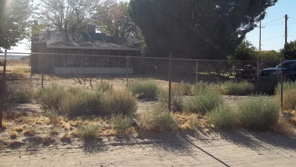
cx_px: 148
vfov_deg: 33.4
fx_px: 275
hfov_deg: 56.6
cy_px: 57
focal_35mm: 35
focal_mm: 5.7
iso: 64
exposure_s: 1/160
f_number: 8.8
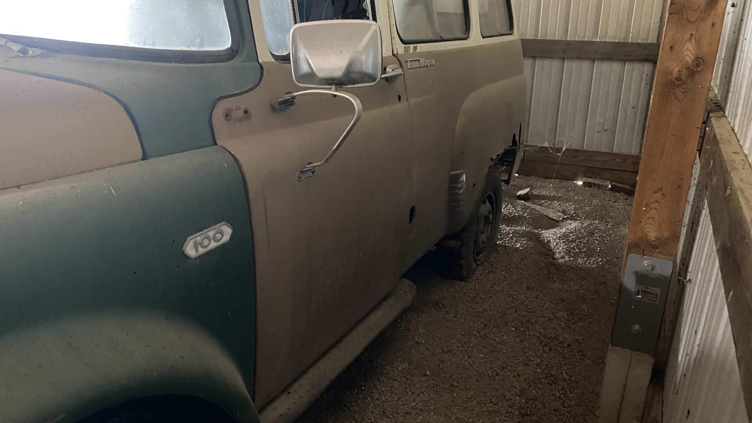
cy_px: 195
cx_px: 382
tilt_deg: -18.6
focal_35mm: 29
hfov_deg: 66.1
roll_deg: -0.4
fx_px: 578
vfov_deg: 40.2
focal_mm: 4.25
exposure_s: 1/30
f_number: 1.8
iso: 1000
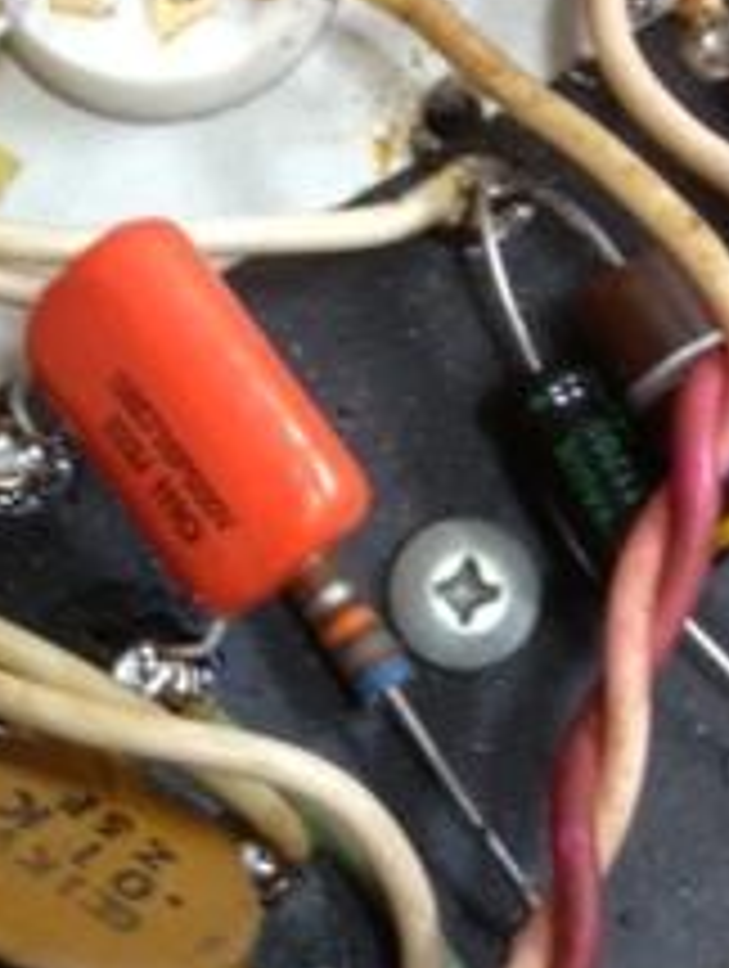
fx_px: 1932
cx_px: 162
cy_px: 725
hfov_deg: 21.2
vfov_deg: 27.7
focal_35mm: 69
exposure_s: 1/20
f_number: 2.4
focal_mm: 4.13
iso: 200
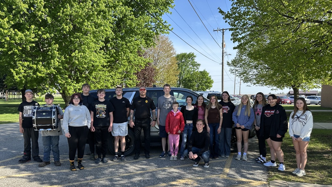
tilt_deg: -2.8
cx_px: 168
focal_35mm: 27
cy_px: 106
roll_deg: -0.2
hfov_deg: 69.9
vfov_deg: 42.8
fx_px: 238
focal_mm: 6.86
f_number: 1.78
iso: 80
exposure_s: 1/1495
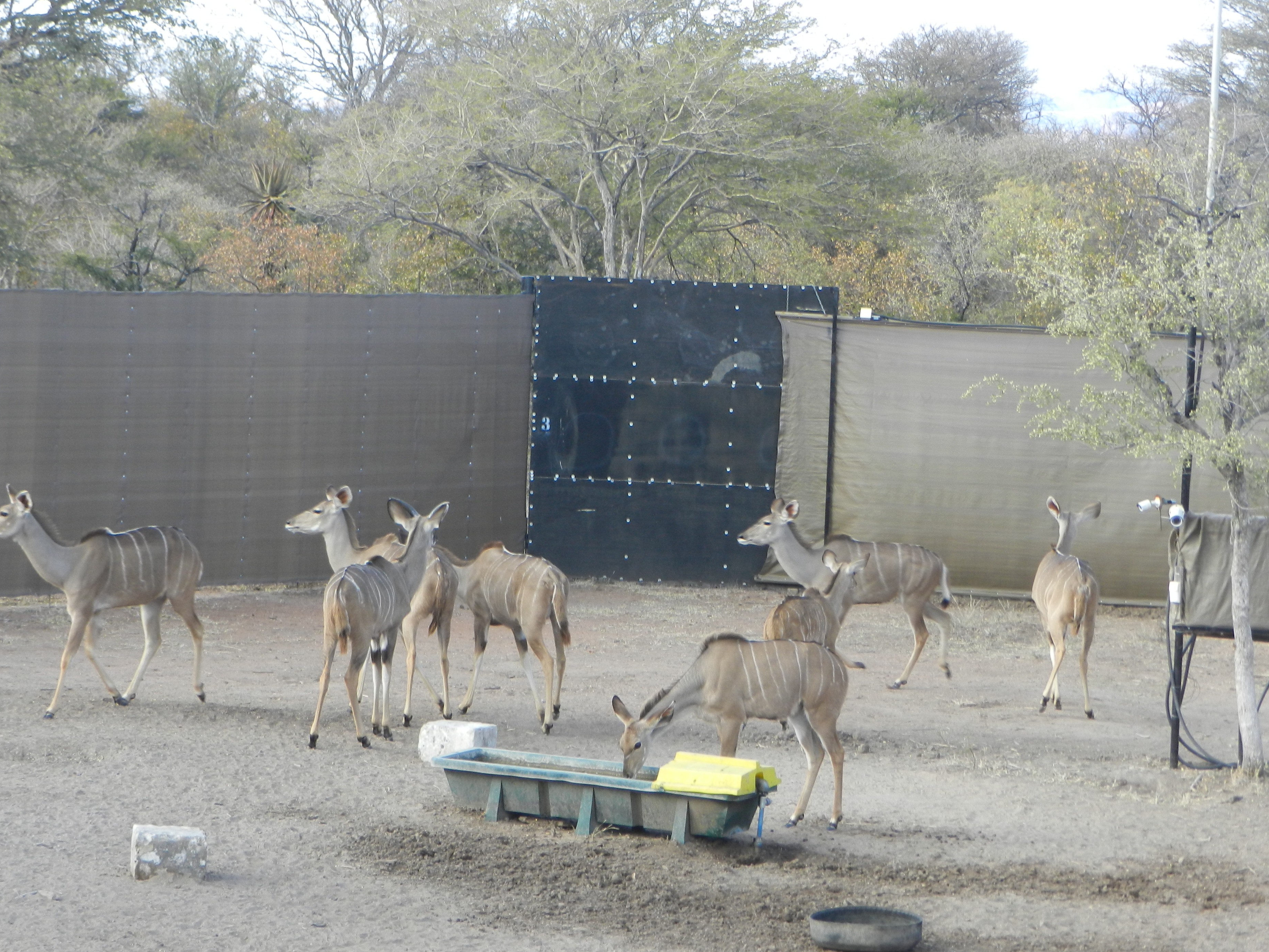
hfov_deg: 18.2
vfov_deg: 13.7
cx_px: 639
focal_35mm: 108
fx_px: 3959
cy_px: 464
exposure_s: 1/160
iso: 160
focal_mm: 17.7
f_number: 4.6
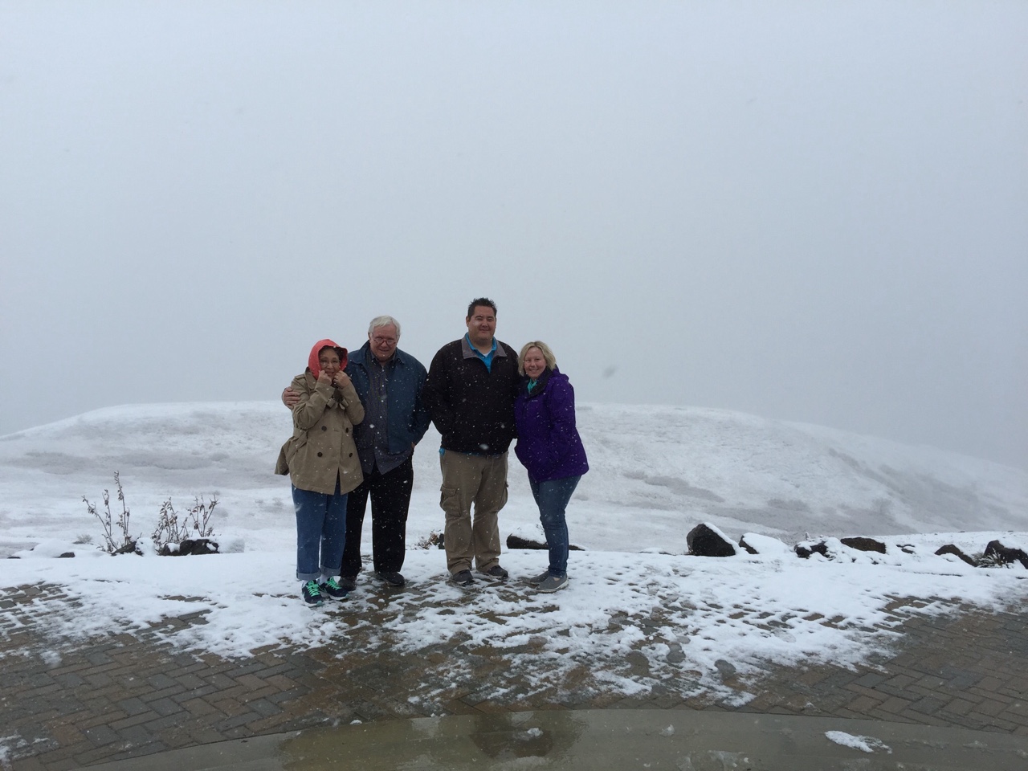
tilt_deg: -2.7
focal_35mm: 29
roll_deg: -0.7
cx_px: 514
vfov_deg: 48.2
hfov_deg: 61.7
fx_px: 861
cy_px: 386
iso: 32
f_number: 2.2
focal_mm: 4.15
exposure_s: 1/1163
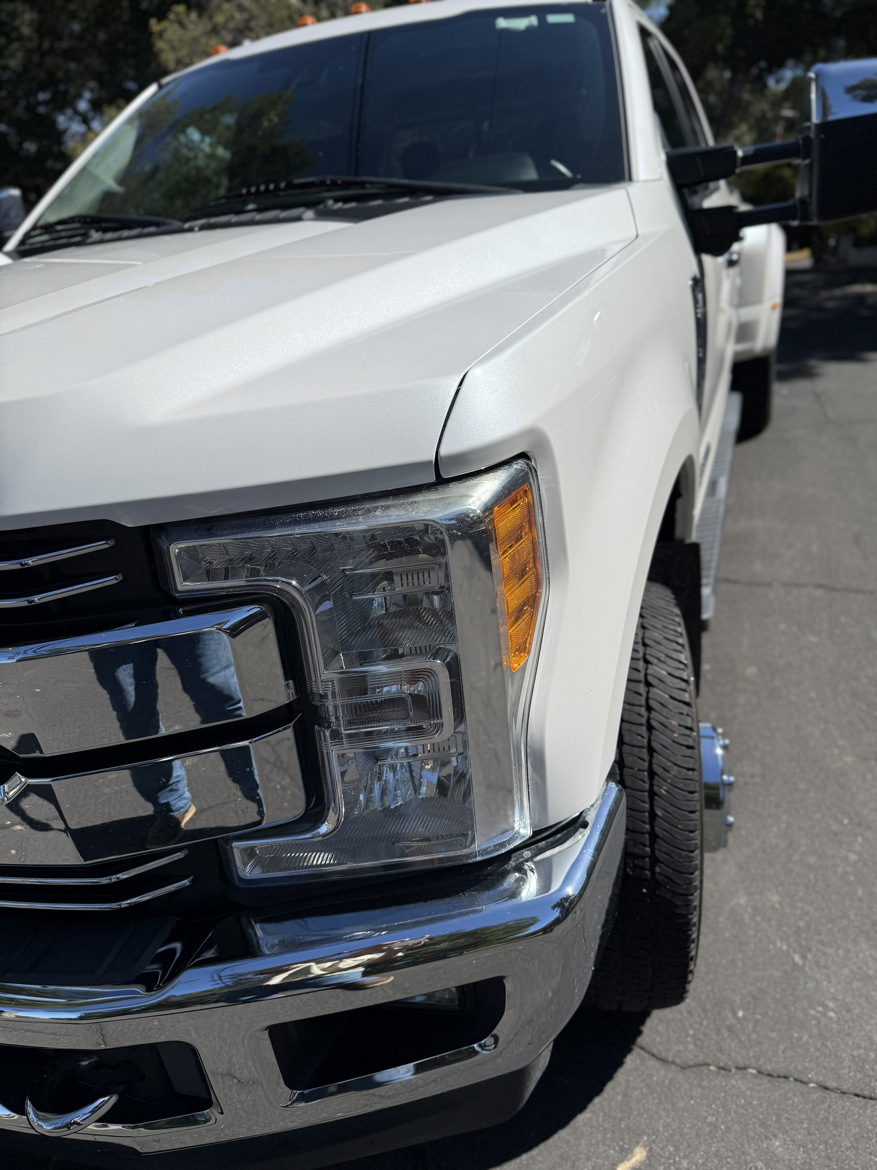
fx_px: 811
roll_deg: +2.2
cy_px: 585
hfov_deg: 56.8
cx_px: 438
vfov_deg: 71.6
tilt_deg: -24.4
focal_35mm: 24
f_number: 1.78
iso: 80
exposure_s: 1/8130
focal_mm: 6.76
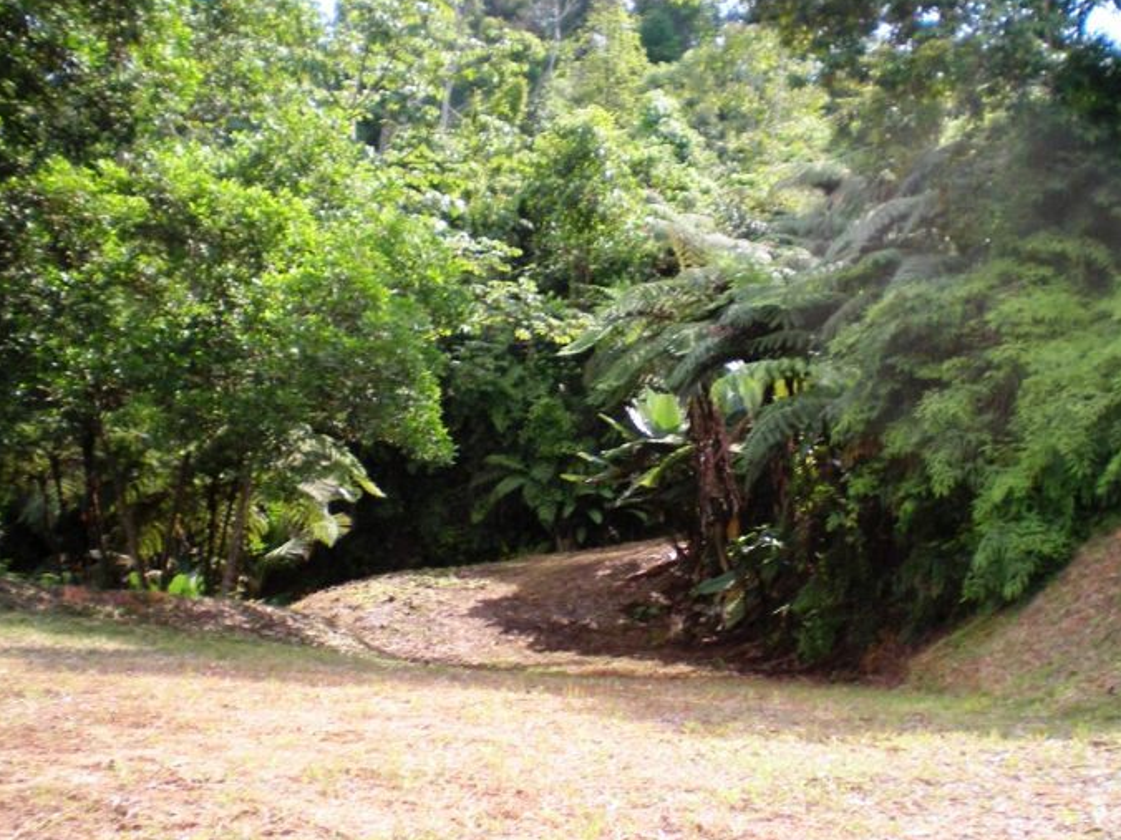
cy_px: 452
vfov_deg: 32.2
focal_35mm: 45
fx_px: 1457
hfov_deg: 42.0
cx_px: 647
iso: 64
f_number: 3.1
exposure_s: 1/246
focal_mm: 6.3
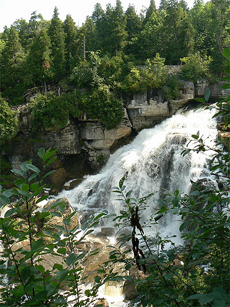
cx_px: 115
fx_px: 319
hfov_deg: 39.7
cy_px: 154
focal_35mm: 36
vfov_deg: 51.4
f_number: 5.6
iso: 80
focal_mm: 6
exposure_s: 1/200
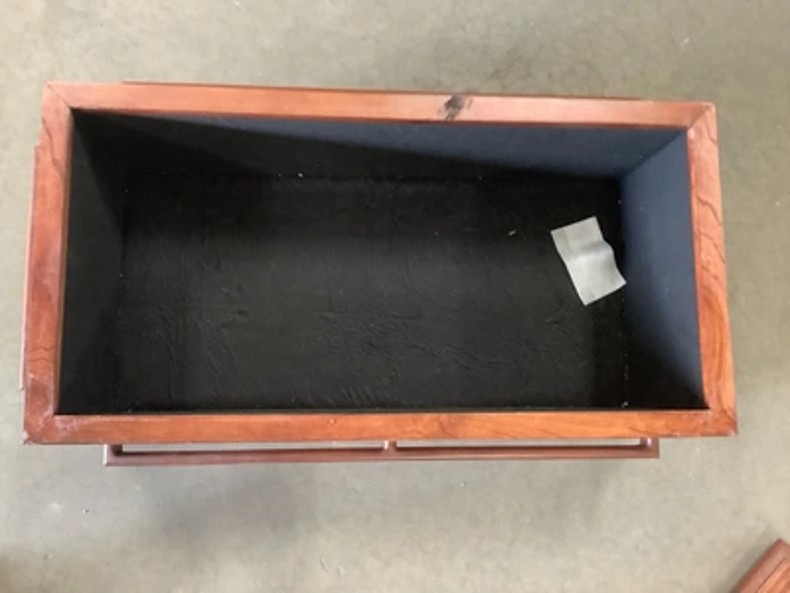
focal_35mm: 31
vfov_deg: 45.4
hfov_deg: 58.4
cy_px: 296
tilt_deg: -81.5
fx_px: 707
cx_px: 395
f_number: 2.4
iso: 500
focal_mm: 3.3
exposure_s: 1/30
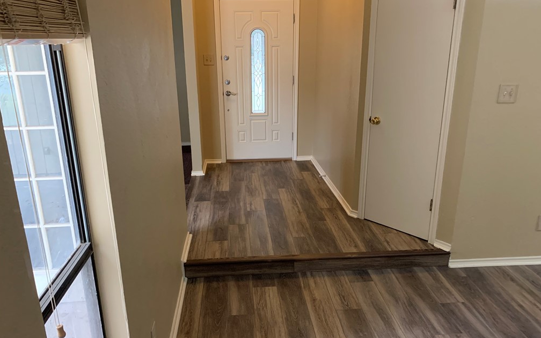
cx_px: 271
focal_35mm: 28
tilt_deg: -20.0
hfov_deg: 66.5
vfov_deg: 44.5
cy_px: 180
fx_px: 413
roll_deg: +0.6
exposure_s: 1/60
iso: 320
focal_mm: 4.25
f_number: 1.8
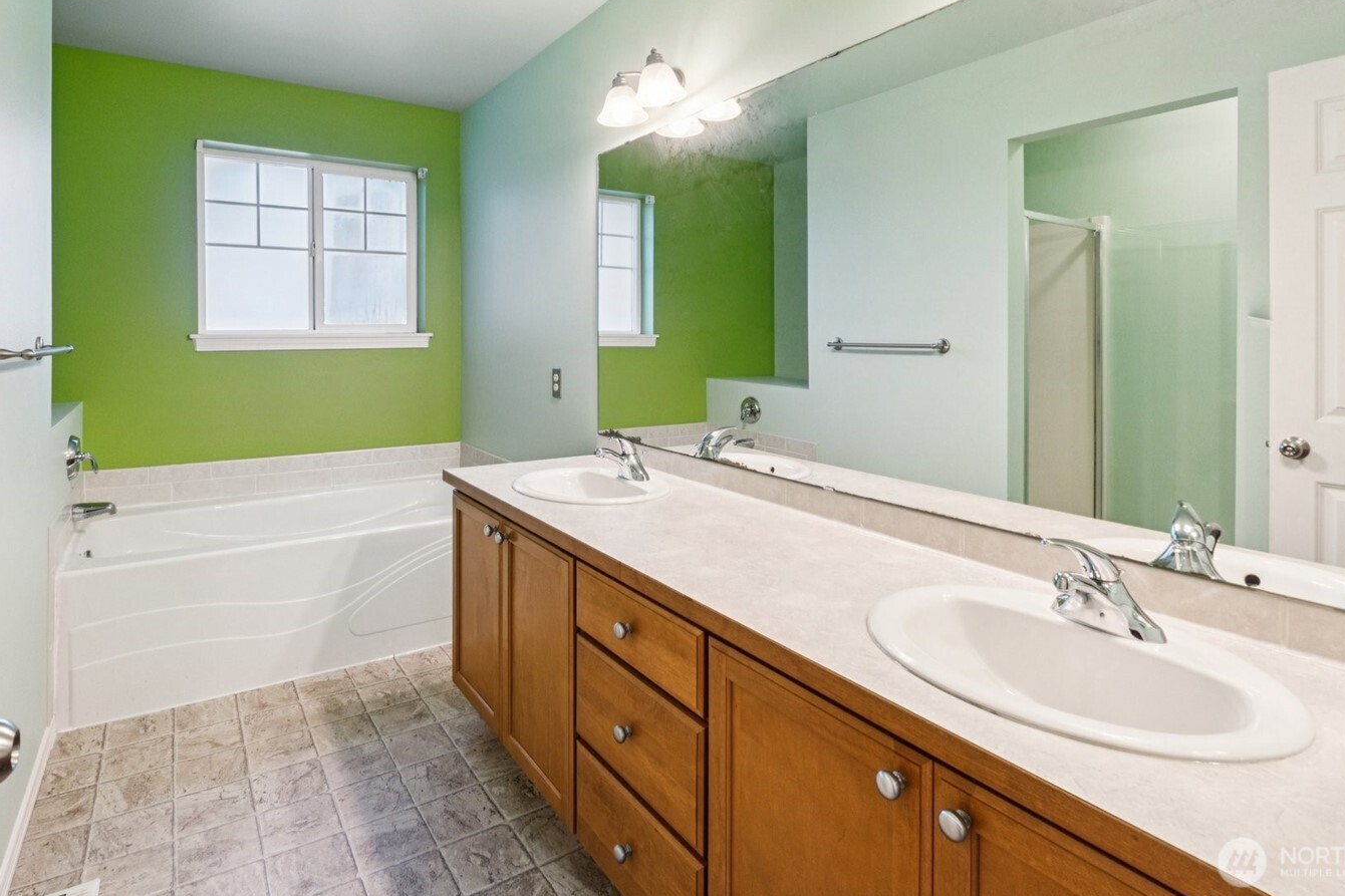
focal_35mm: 19
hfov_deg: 86.7
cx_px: 610
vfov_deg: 63.6
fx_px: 710
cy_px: 333
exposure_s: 1/15
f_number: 9
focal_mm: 10
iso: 250
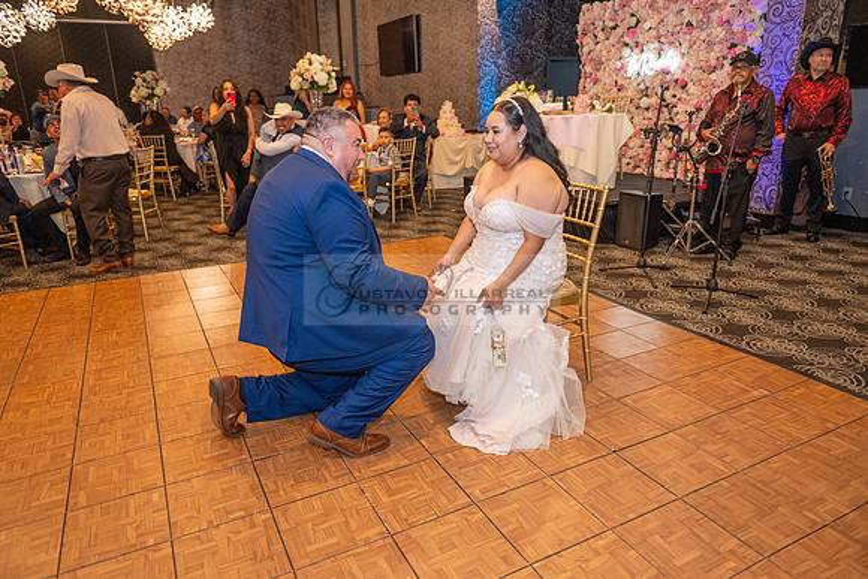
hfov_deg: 73.7
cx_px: 434
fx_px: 579
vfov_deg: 53.2
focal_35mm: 24
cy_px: 290
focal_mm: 24
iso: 2500
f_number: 2.8
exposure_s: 1/200
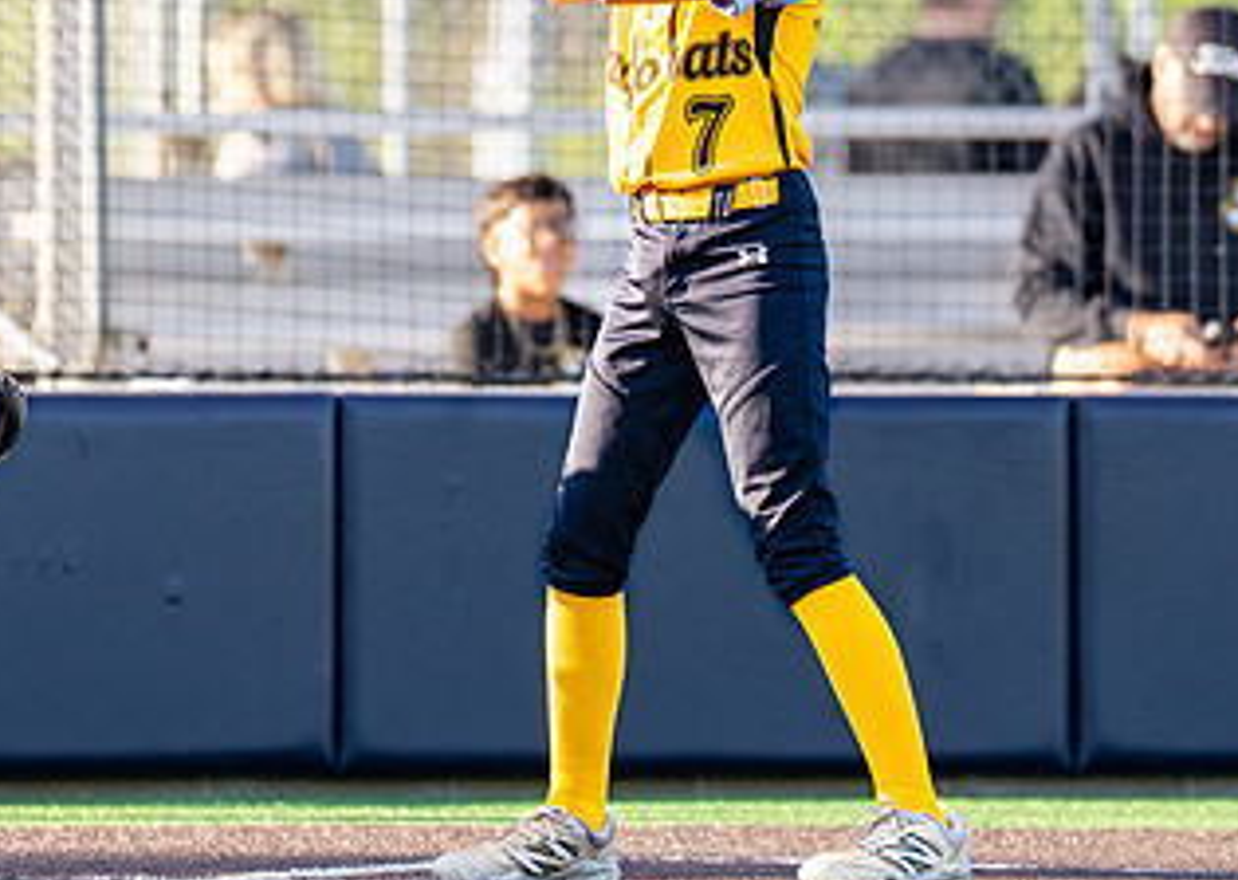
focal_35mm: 633
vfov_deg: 2.3
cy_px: 37
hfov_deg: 3.2
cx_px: 624
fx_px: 22223
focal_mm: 200
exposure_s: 1/1600
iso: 320
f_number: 2.8
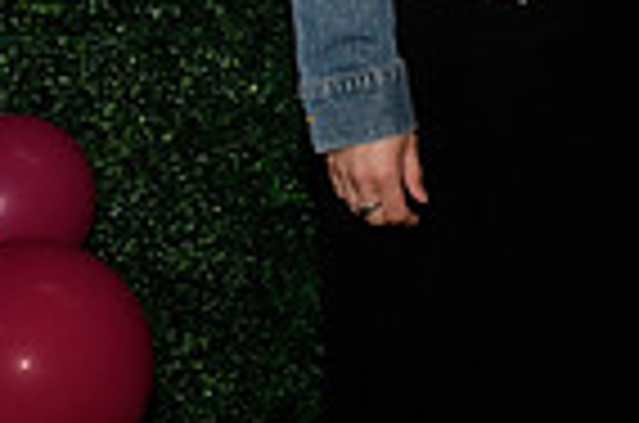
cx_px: 702
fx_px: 2249
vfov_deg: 10.0
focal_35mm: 127
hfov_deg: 15.7
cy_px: -412
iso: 500
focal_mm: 31
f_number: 6.3
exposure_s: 1/60
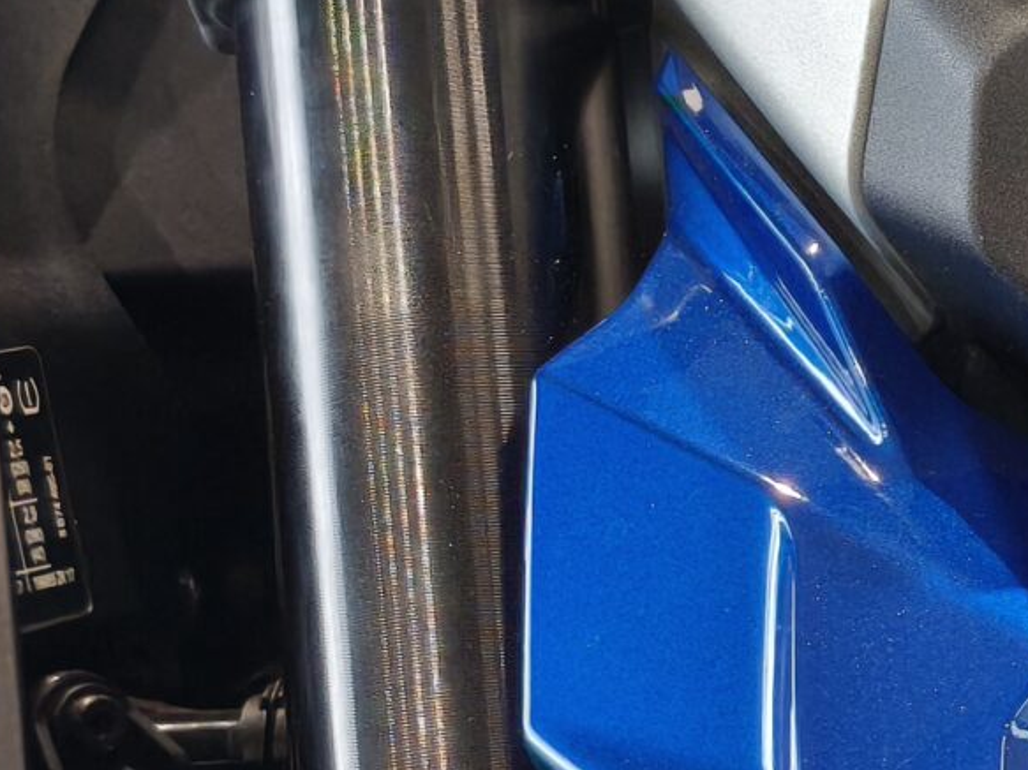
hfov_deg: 9.7
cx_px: 1137
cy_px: 546
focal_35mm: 202
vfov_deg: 7.3
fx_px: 5998
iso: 125
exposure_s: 1/100
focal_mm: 6.57
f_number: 1.6
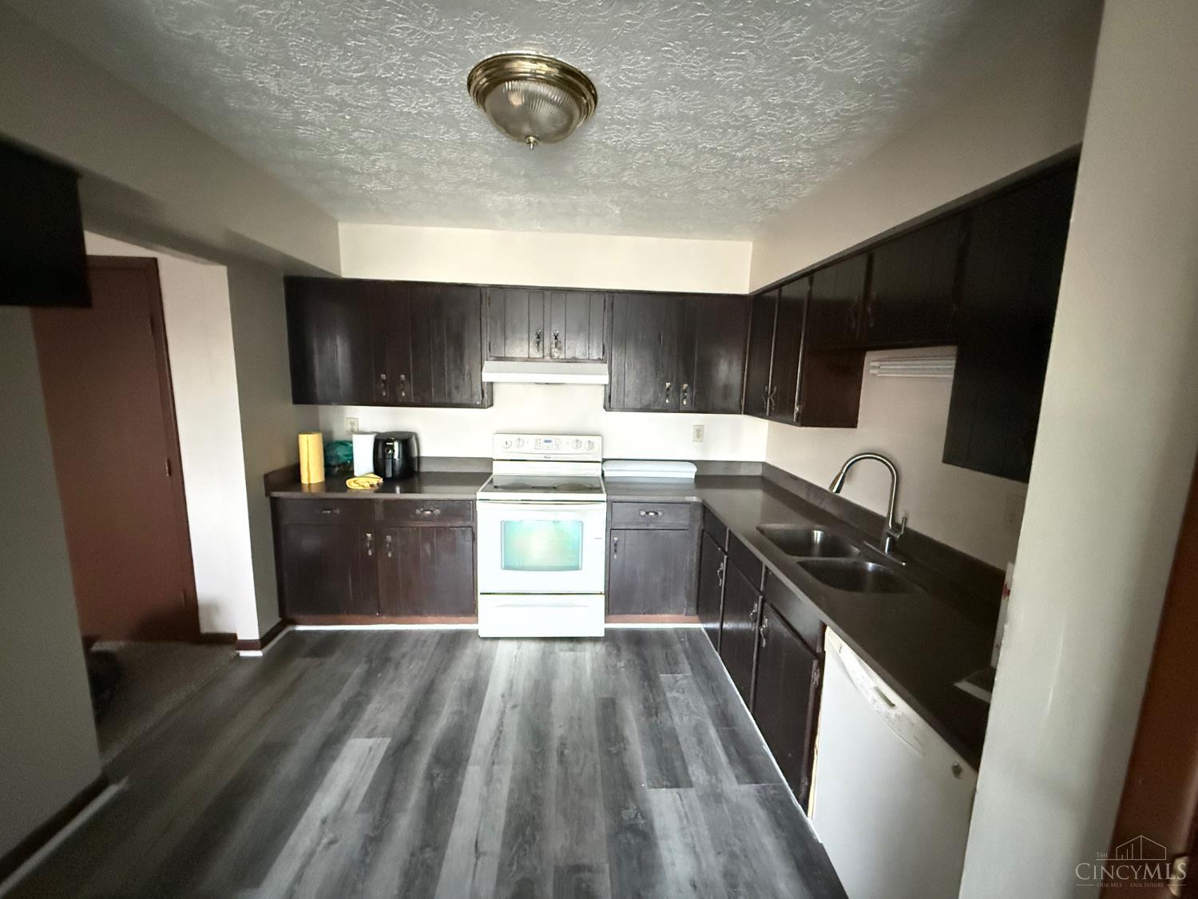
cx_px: 599
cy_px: 450
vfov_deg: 85.7
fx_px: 485
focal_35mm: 14
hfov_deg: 102.1
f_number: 2.2
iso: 2500
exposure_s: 1/20
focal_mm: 2.22
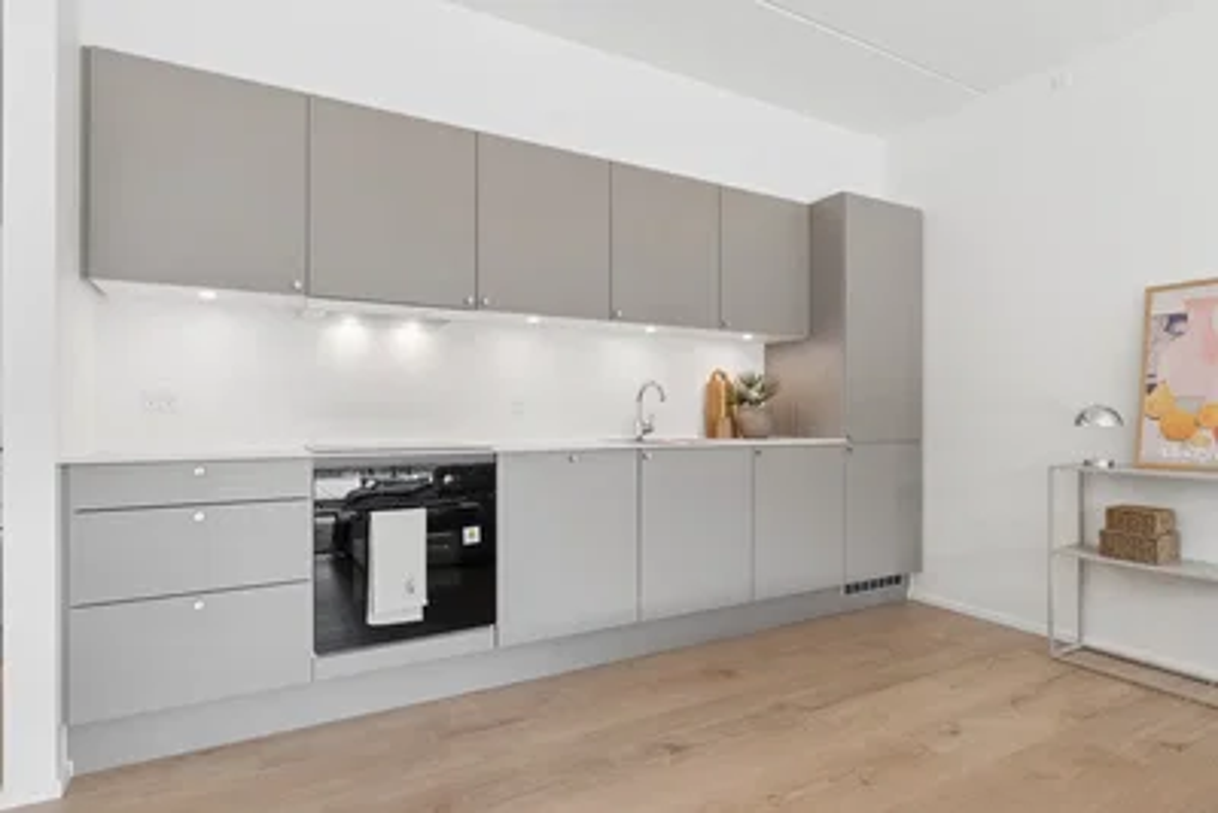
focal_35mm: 20
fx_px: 685
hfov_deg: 83.2
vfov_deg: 61.3
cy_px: 406
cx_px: 609
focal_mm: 13.5
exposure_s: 1/20
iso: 320
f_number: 9
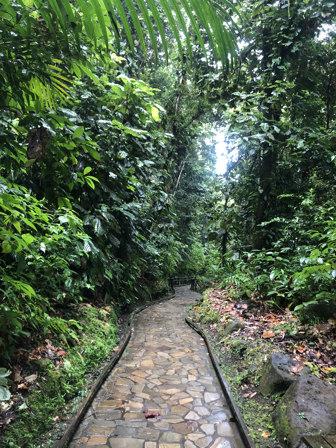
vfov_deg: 63.4
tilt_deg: +6.7
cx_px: 168
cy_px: 224
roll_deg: -1.1
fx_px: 362
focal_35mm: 28
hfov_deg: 49.7
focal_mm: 4
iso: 32
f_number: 1.8
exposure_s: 1/24
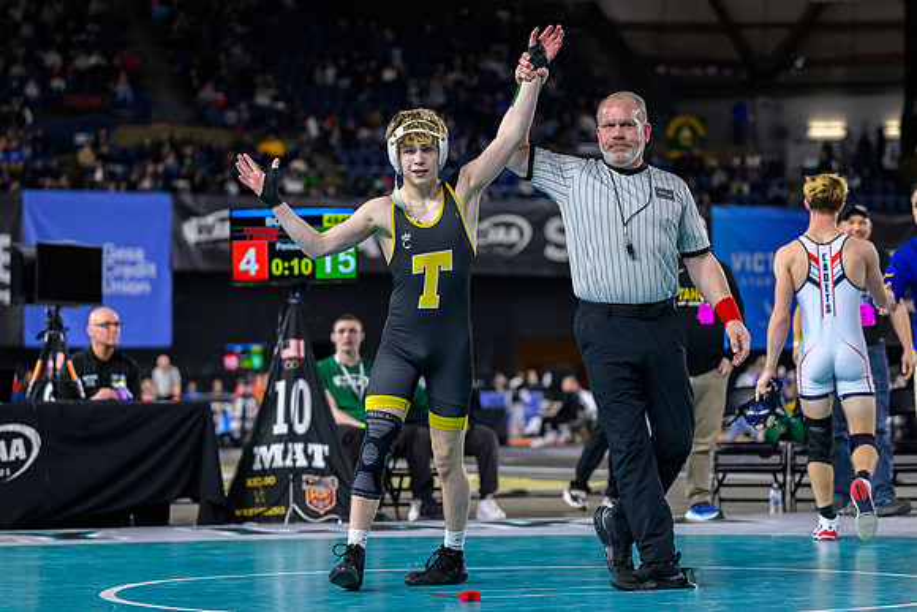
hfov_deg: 17.3
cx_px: 448
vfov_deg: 11.6
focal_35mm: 118
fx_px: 3007
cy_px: 333
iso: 2500
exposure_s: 1/800
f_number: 2.8
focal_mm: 88
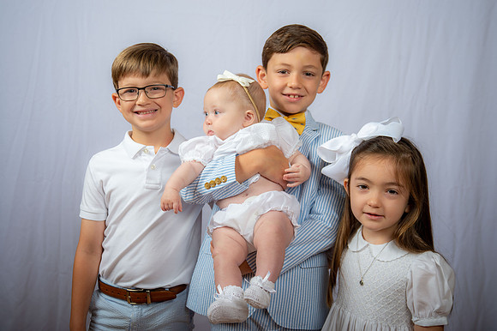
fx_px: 690
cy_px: 166
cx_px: 248
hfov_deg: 39.6
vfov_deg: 27.0
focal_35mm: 50
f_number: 6.3
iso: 250
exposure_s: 1/200
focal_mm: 50
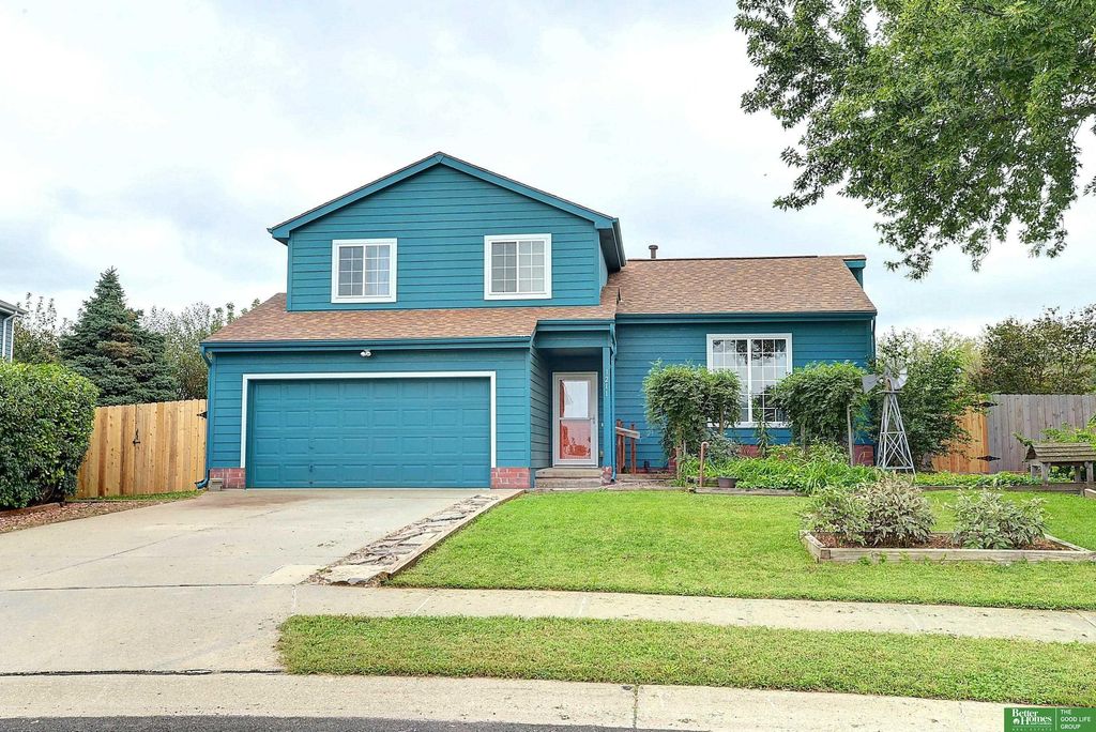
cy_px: 366
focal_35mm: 30
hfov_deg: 61.9
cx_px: 548
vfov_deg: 43.7
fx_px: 914
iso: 125
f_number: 16
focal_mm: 30
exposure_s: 1/30
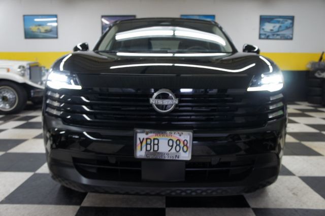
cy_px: 108
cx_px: 162
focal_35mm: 30
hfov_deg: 62.0
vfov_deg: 43.6
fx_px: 271
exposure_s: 1/30
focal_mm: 20
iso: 250
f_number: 4
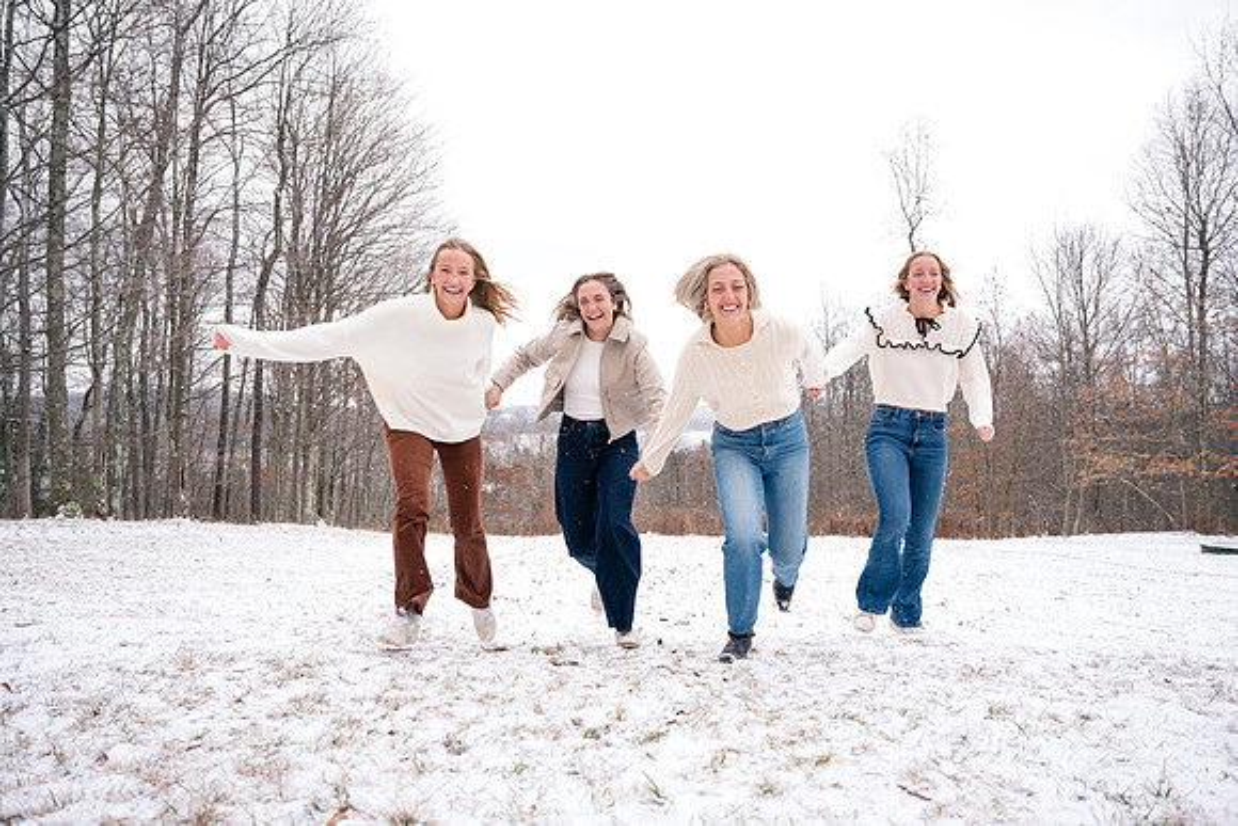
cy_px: 413
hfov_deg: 73.7
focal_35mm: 24
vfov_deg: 53.2
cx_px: 619
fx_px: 825
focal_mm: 24
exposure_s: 1/250
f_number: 3.2
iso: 400
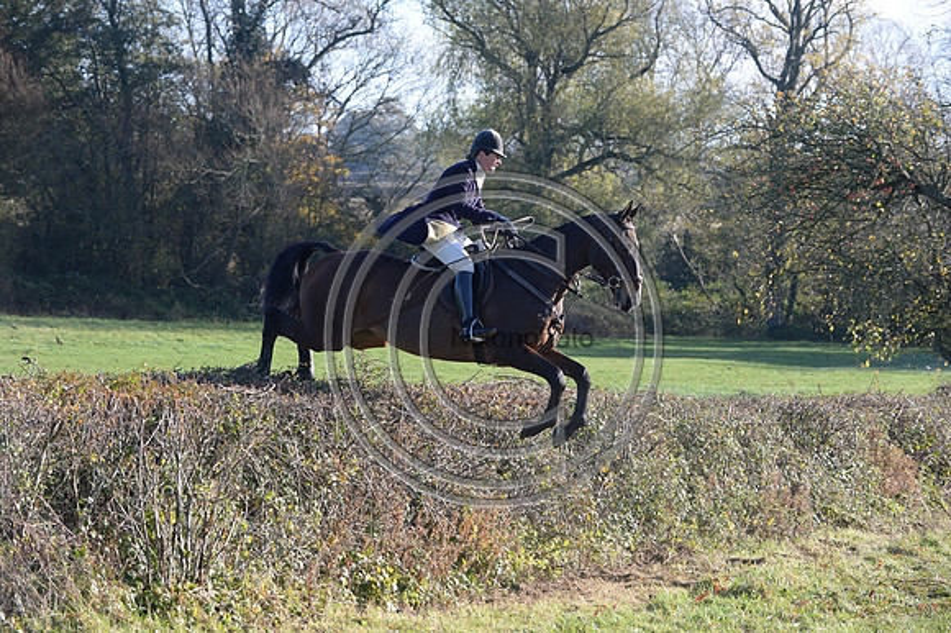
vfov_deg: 12.4
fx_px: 2904
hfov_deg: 18.6
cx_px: 476
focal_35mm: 110
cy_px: 316
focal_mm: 110
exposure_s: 1/1250
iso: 1000
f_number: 5
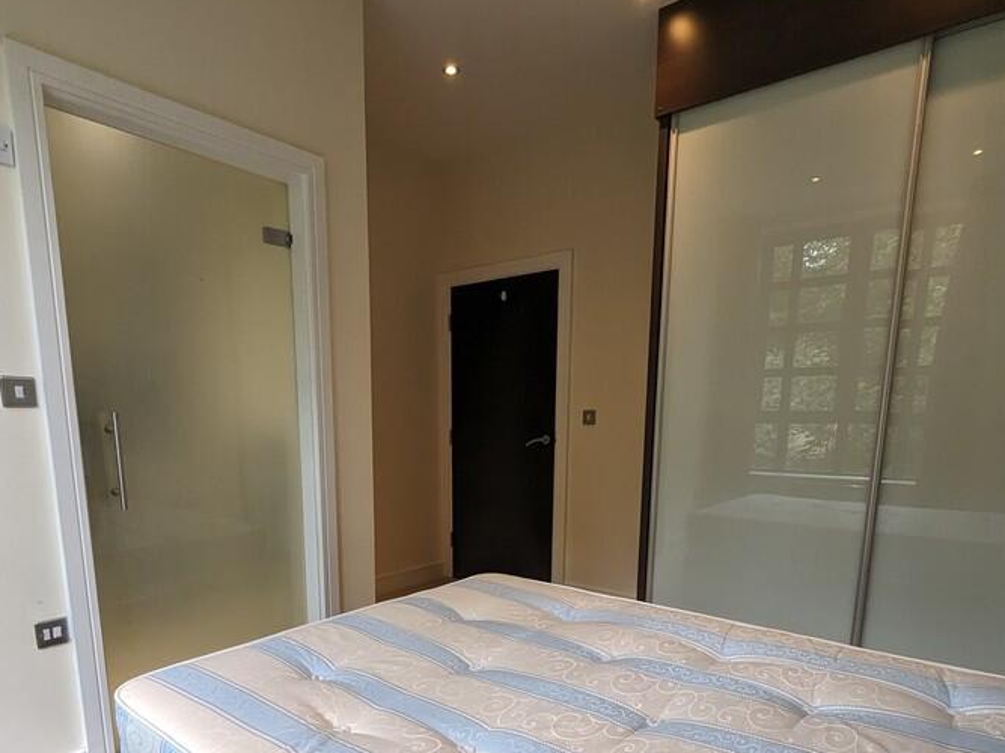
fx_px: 581
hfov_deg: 81.6
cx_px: 466
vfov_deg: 63.2
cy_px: 538
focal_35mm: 20
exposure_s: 1/100
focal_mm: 1.95
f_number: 2.2
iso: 237
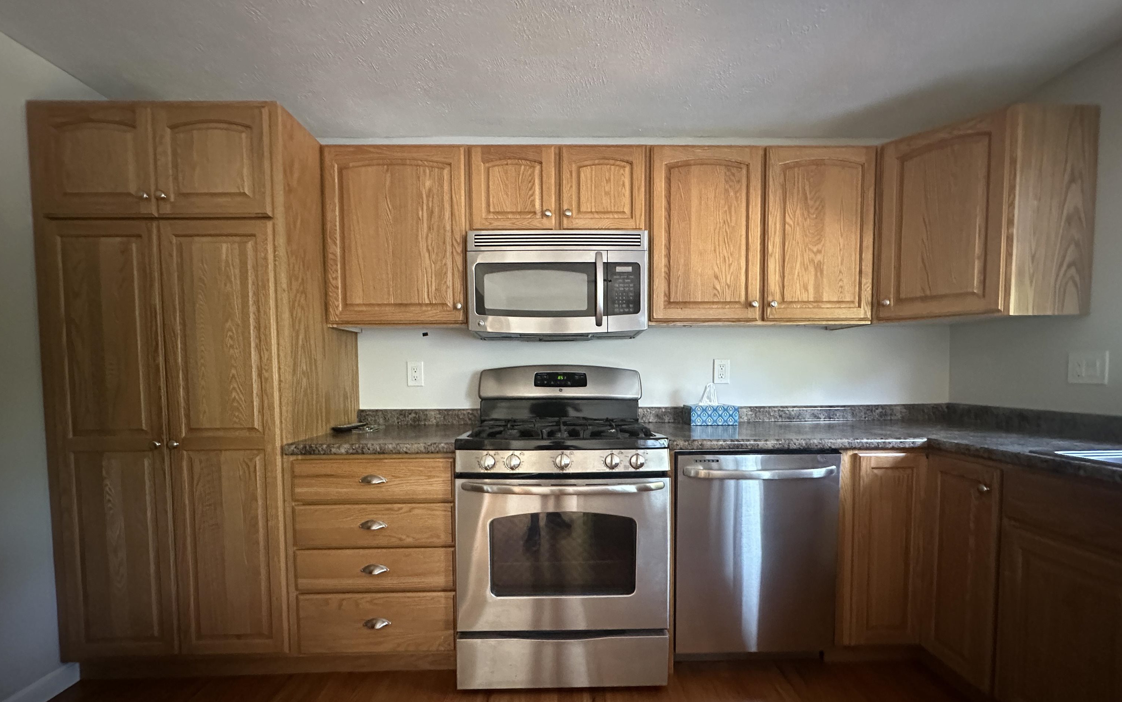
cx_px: 565
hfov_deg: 101.5
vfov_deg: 74.5
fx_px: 459
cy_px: 396
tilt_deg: -2.5
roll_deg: +0.7
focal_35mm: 15
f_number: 2.2
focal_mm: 2.22
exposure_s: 1/40
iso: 800
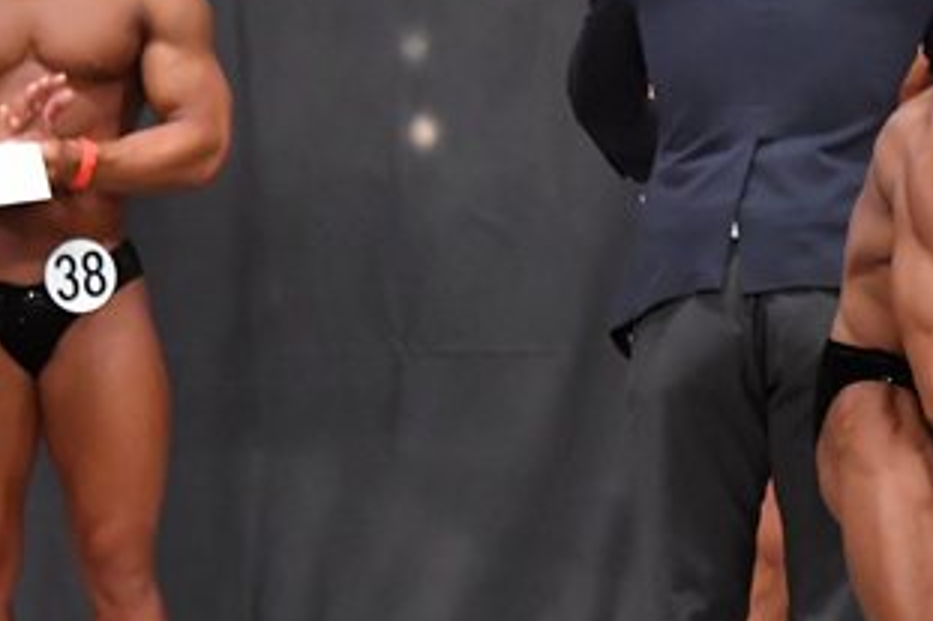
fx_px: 13029
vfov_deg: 2.7
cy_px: 492
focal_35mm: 503
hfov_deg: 4.1
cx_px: 1066
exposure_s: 1/400
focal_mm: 135
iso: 6400
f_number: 5.6
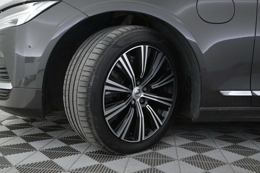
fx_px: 271
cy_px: 86
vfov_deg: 35.5
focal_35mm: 38
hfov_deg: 51.3
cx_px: 130
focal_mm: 25
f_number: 5
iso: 2500
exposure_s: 1/100
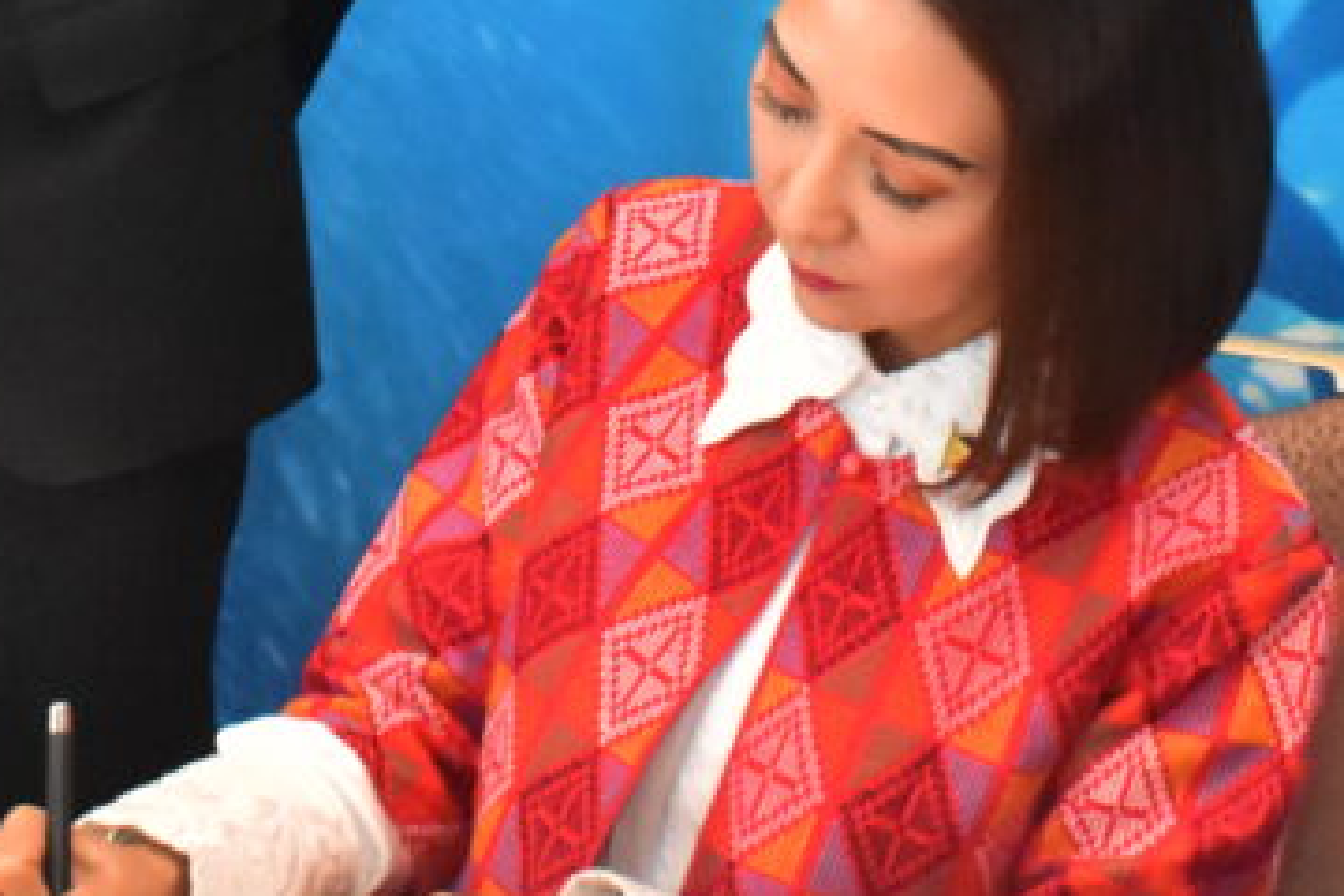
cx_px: 332
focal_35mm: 140
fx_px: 5226
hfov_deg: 14.6
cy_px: -220
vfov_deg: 9.6
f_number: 6.3
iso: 4000
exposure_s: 1/125
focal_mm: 28
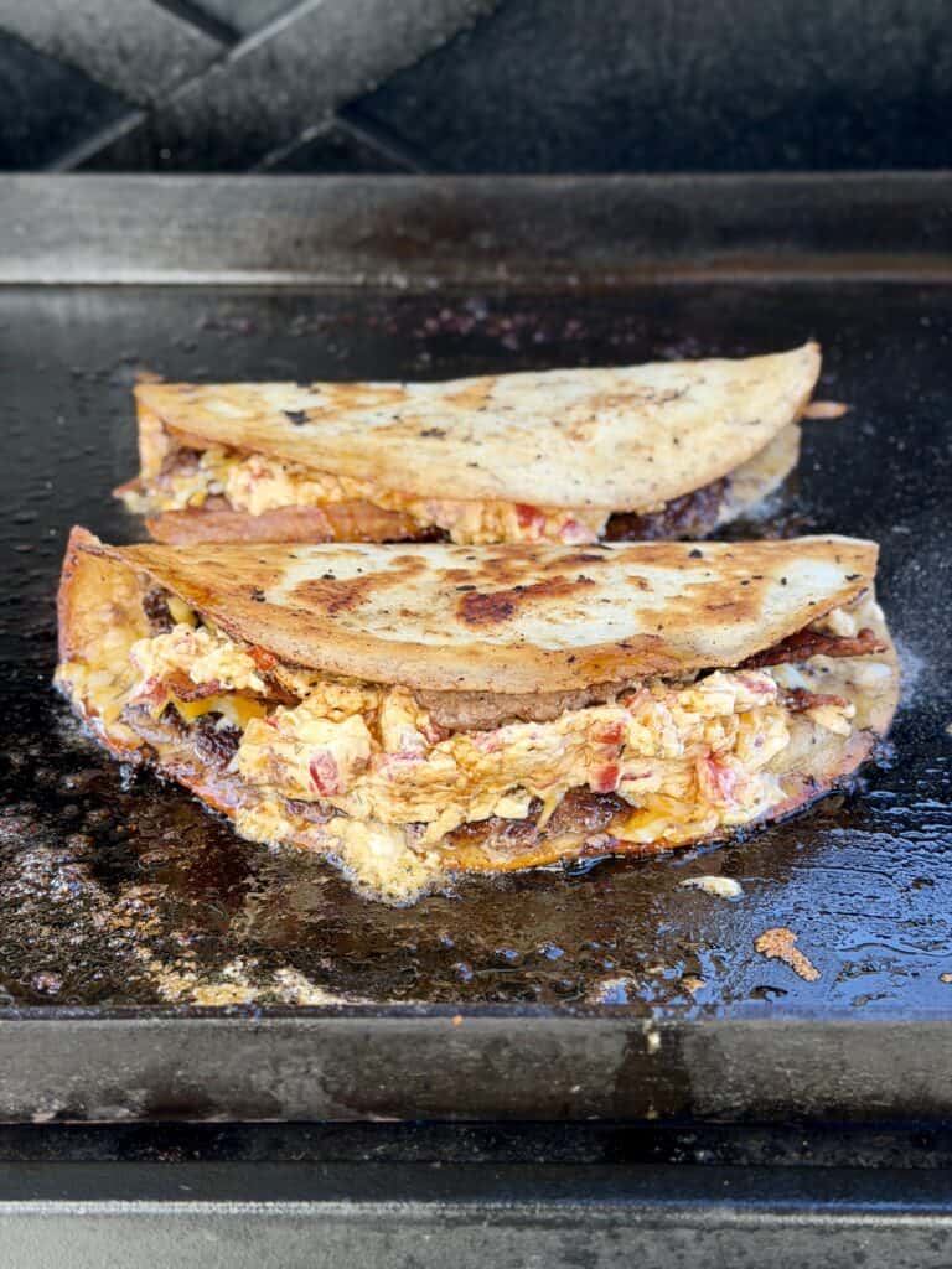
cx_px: 476
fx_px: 1760
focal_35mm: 48
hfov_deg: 30.3
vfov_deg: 39.7
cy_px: 634
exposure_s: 1/251
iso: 64
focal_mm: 6.76
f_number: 1.78
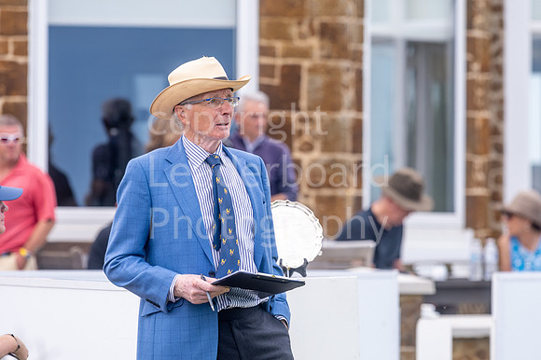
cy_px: 180
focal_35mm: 450
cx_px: 270
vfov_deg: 3.1
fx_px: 6758
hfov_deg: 4.6
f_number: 5.6
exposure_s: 1/500
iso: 160
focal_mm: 300
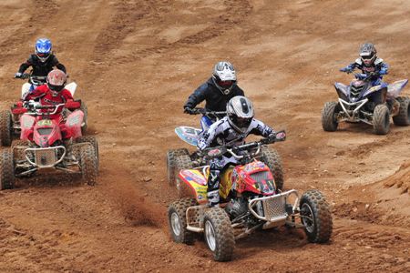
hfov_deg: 14.4
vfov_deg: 9.6
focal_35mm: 142
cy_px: 136
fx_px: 1623
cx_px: 205
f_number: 5
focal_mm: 95
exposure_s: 1/2500
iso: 400
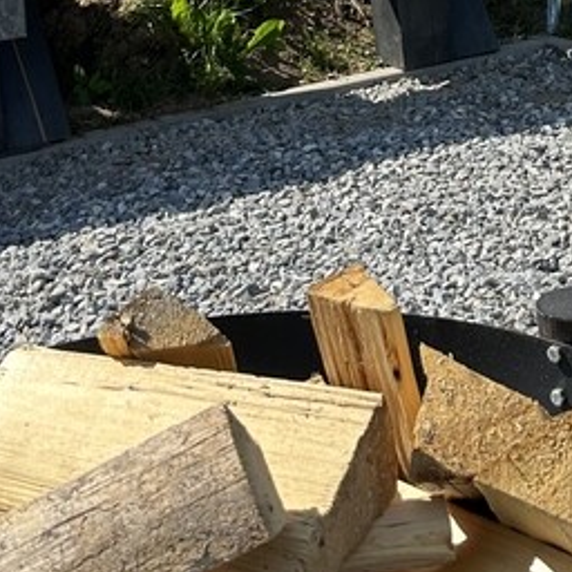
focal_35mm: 85
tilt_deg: -4.9
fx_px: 1589
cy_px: -145
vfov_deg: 19.1
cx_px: 375
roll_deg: +3.4
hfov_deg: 20.3
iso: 80
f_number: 1.78
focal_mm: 6.86
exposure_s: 1/2967
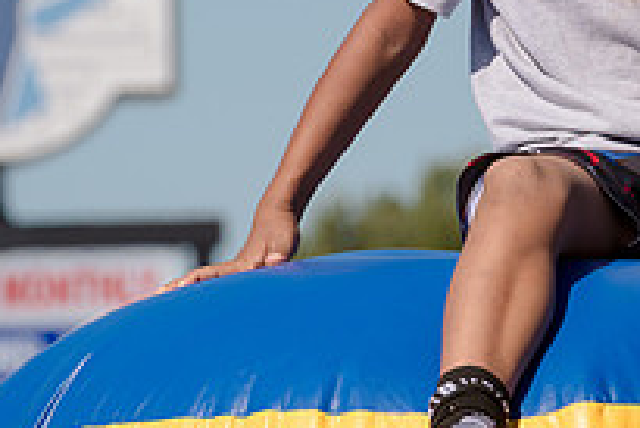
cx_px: 394
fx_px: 13556
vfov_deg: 1.8
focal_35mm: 762
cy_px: -146
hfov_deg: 2.7
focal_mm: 200
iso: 64
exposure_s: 1/250
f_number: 9
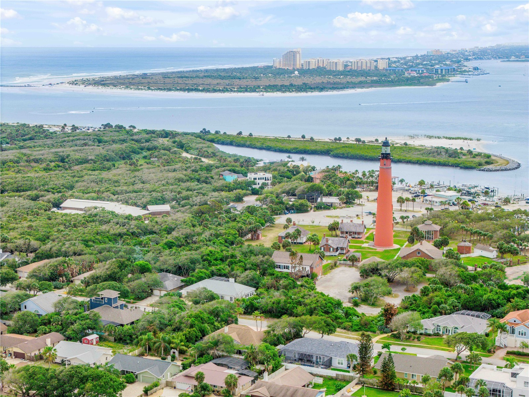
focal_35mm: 70
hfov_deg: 27.8
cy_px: 198
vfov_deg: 21.0
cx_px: 264
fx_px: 1070
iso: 140
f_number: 2.8
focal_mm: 19.35
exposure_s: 1/60
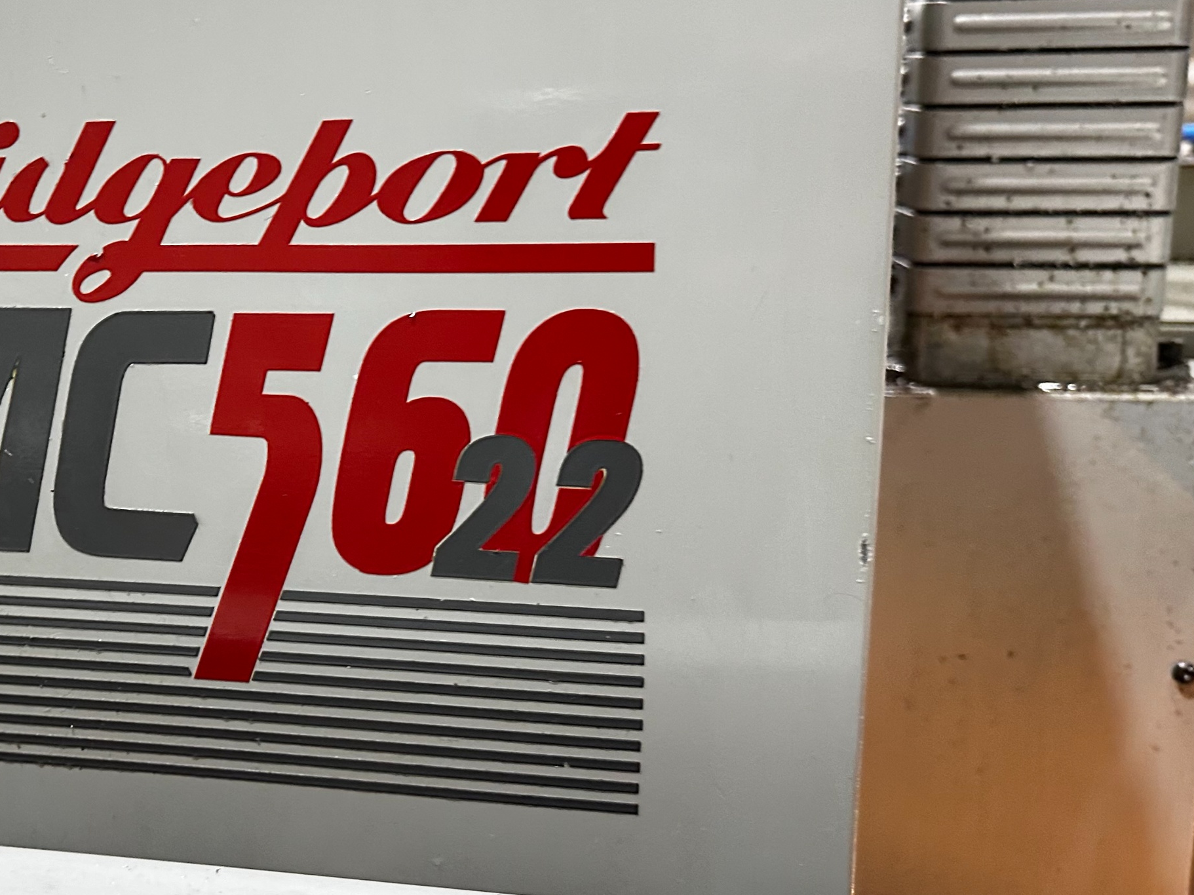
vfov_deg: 33.5
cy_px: 348
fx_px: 1483
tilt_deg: -10.3
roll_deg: +1.8
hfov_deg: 41.6
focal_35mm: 43
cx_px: 206
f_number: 1.78
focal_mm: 6.86
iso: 320
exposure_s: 1/50
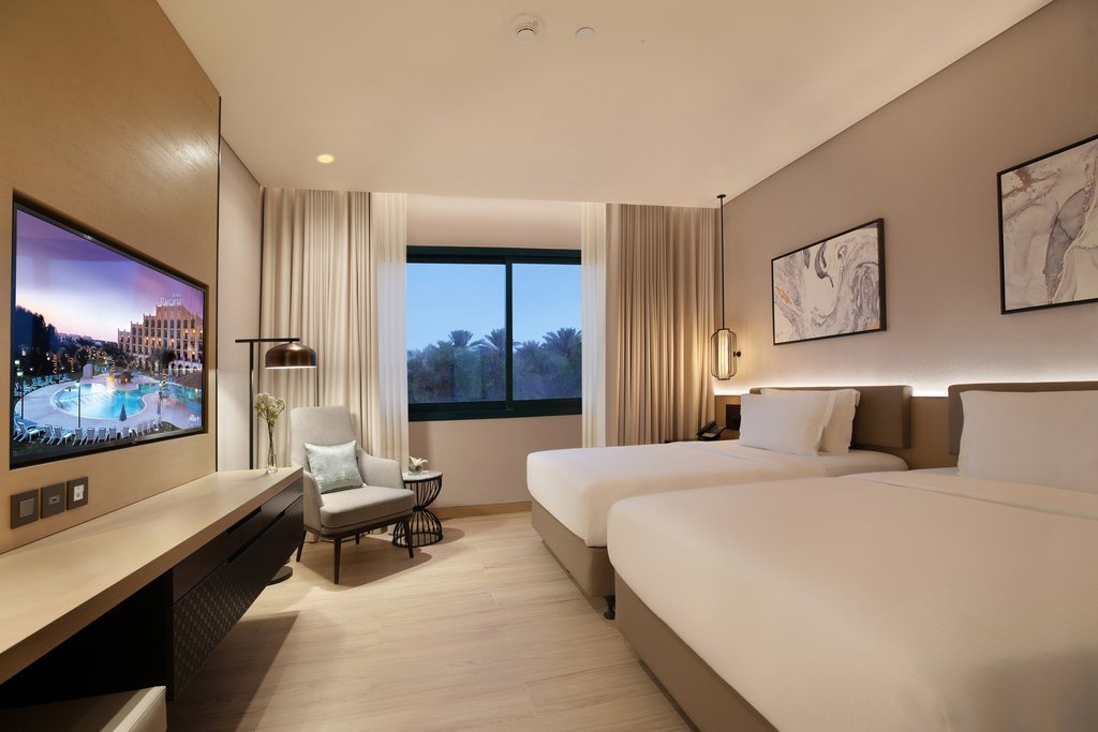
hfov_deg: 96.7
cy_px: 366
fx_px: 488
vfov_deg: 73.8
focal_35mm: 16
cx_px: 549
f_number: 9
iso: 80
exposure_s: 2.5
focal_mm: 16
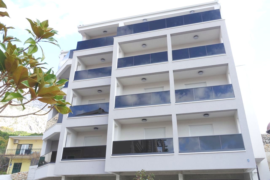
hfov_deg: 60.3
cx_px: 135
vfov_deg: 42.3
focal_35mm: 31
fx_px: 232
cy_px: 90
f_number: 5.6
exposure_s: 1/200
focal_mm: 11.33
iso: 125
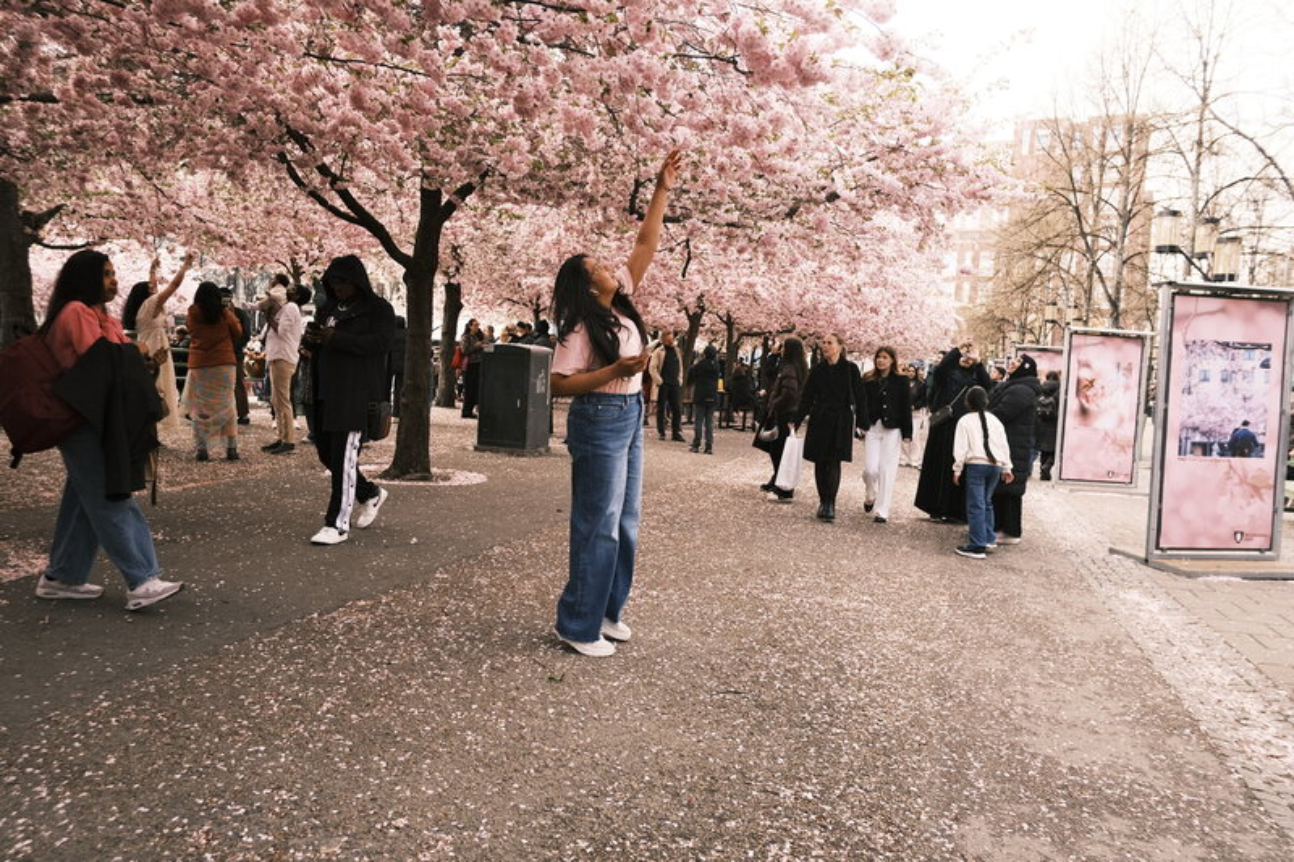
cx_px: 647
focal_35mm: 27
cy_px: 431
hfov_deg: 67.4
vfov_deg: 47.9
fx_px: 970
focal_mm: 18
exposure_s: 1/250
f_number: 4.5
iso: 400
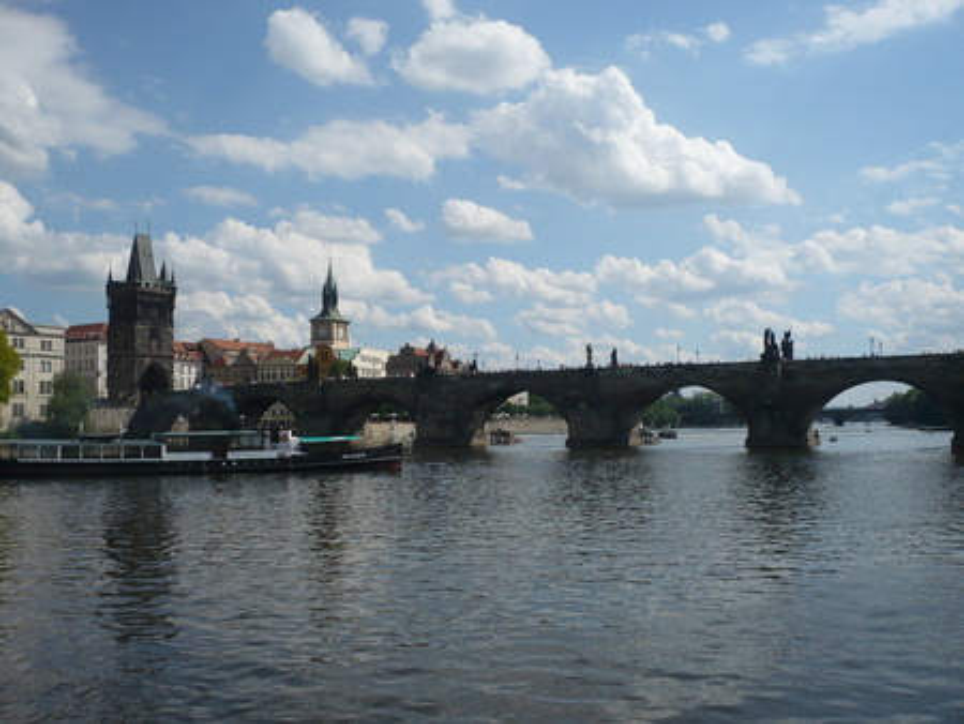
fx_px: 975
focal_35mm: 35
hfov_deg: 52.6
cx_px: 482
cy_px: 362
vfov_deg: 40.7
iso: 100
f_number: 8
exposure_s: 1/500
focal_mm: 5.8
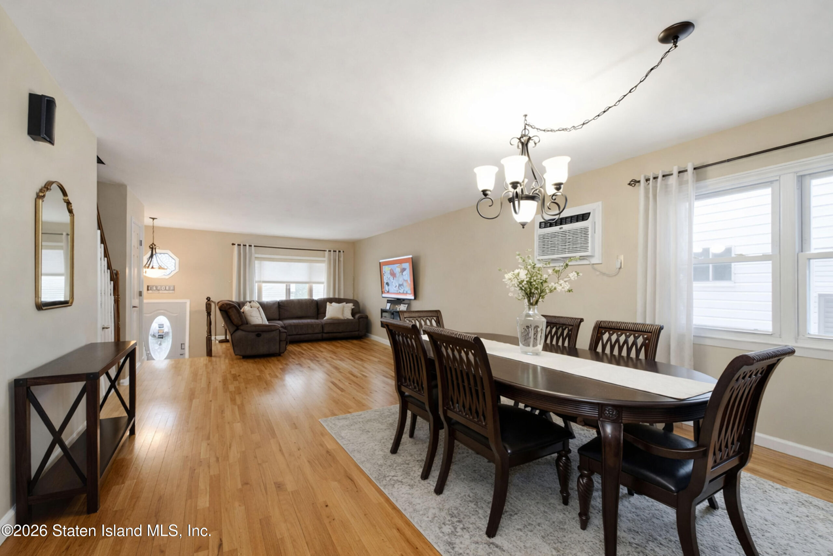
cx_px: 416
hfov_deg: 100.4
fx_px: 347
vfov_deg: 77.3
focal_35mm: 15
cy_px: 278
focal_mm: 10
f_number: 7.1
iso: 2000
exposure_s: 1/50
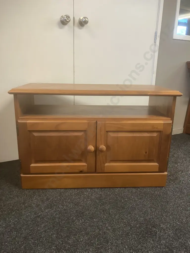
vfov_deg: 63.4
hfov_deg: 49.7
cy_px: 126
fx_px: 205
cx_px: 95
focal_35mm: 28
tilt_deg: -13.5
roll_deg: -0.4
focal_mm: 3.99
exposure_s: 1/50
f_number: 1.8
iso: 200
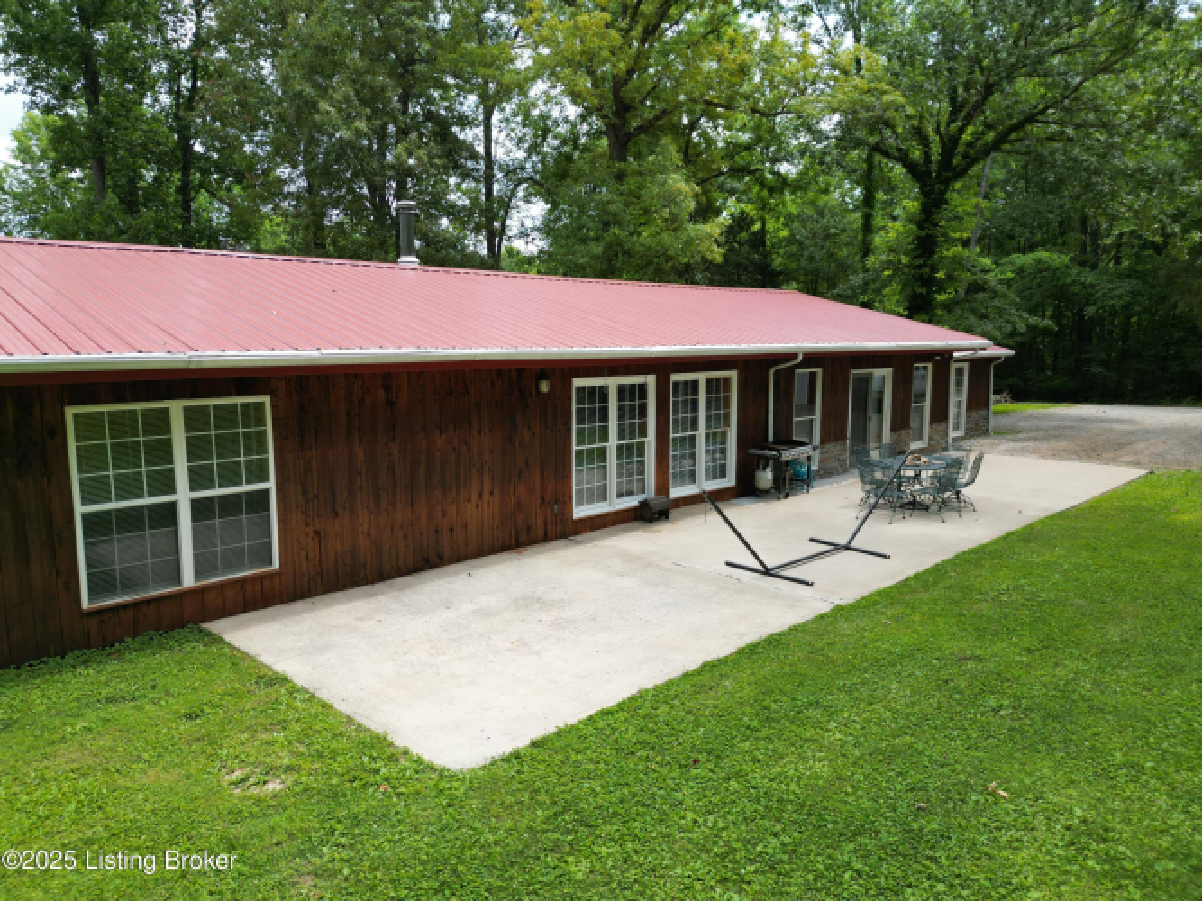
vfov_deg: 56.8
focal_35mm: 24
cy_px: 450
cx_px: 601
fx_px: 833
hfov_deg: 71.6
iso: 120
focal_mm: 6.72
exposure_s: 1/1000
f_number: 1.7
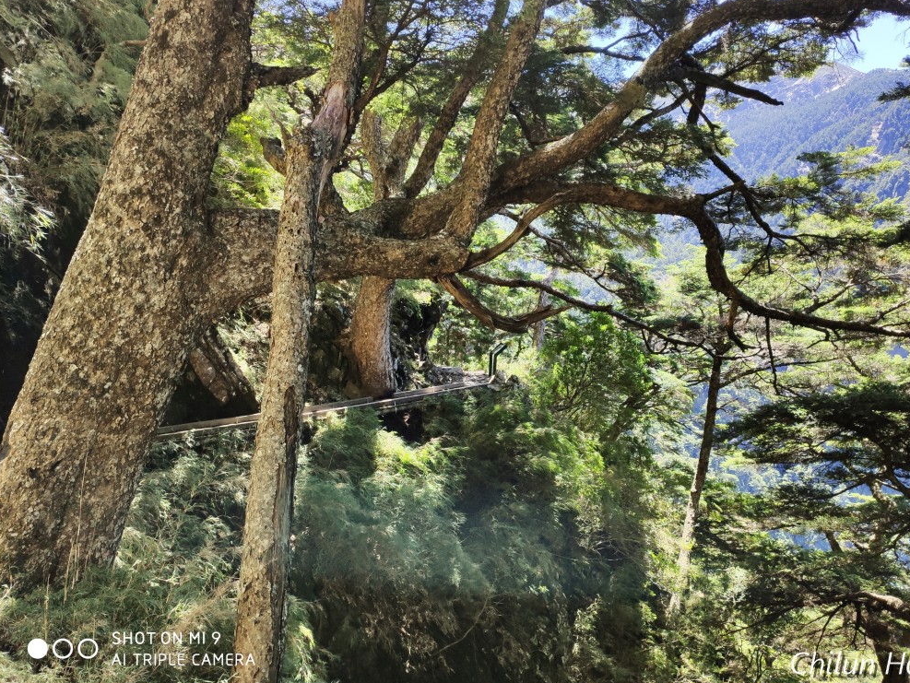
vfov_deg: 49.8
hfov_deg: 63.4
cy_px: 343
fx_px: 736
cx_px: 469
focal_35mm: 28
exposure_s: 1/363
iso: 112
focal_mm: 4.75
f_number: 1.75
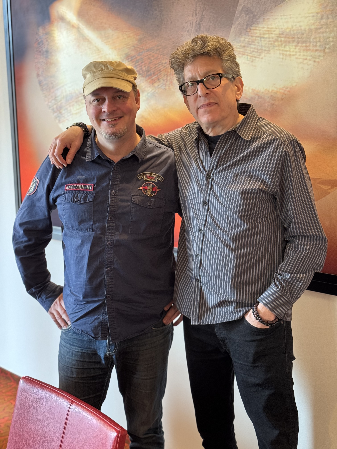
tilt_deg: -8.6
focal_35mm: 48
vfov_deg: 39.7
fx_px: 623
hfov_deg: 30.3
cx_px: 168
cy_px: 224
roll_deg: +0.7
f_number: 1.78
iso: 250
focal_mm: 6.76
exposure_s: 1/33
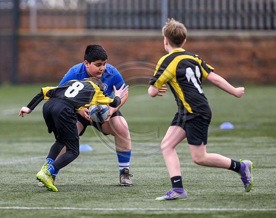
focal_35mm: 531
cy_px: 107
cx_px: 89
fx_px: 4309
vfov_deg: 2.9
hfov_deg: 3.7
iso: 500
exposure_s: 1/1250
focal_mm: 400
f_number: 3.5
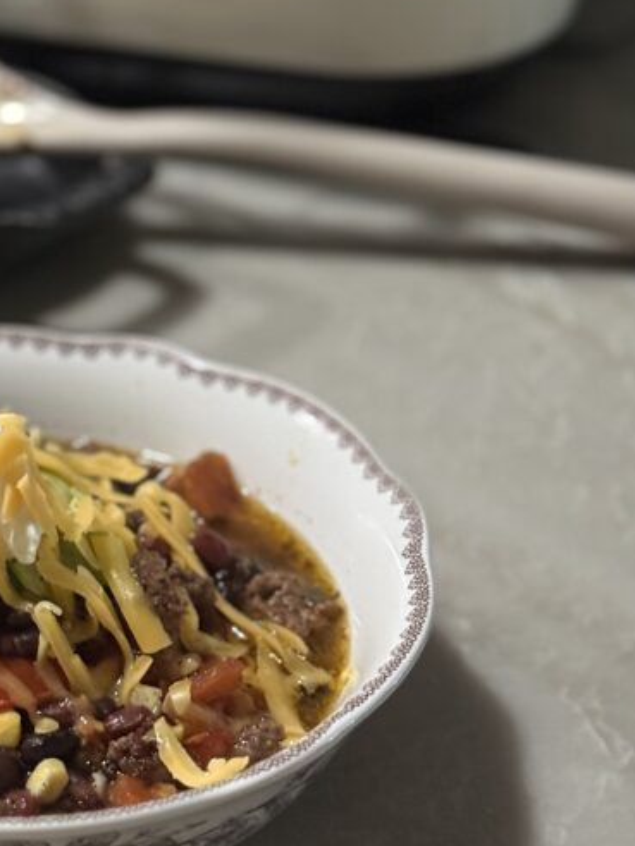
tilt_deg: -27.8
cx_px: -14
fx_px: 2446
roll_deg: +1.2
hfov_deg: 14.5
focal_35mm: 100
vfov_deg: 19.5
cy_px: 229
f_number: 1.78
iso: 500
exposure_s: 1/30
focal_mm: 6.76
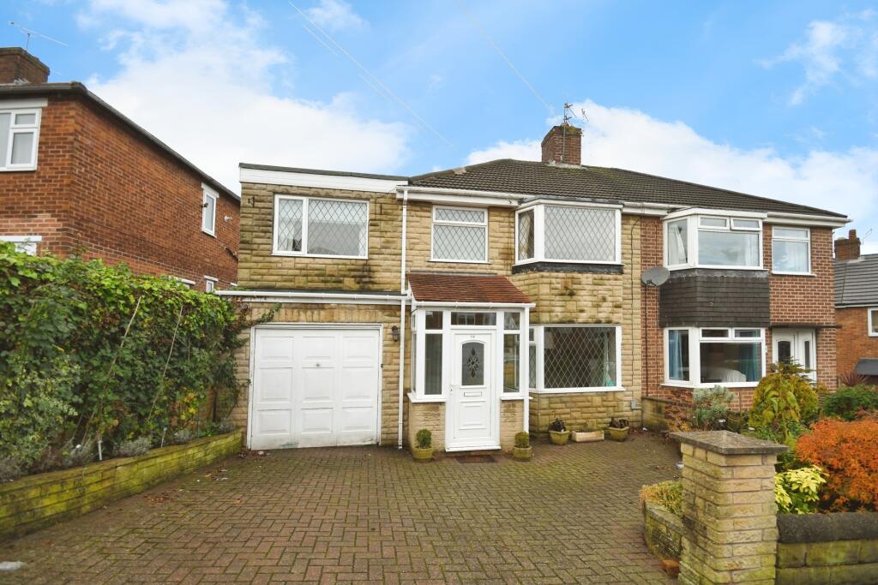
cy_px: 292
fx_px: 366
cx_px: 439
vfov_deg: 77.3
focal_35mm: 15
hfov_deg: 100.4
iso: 400
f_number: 8
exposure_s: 1/200
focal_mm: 10
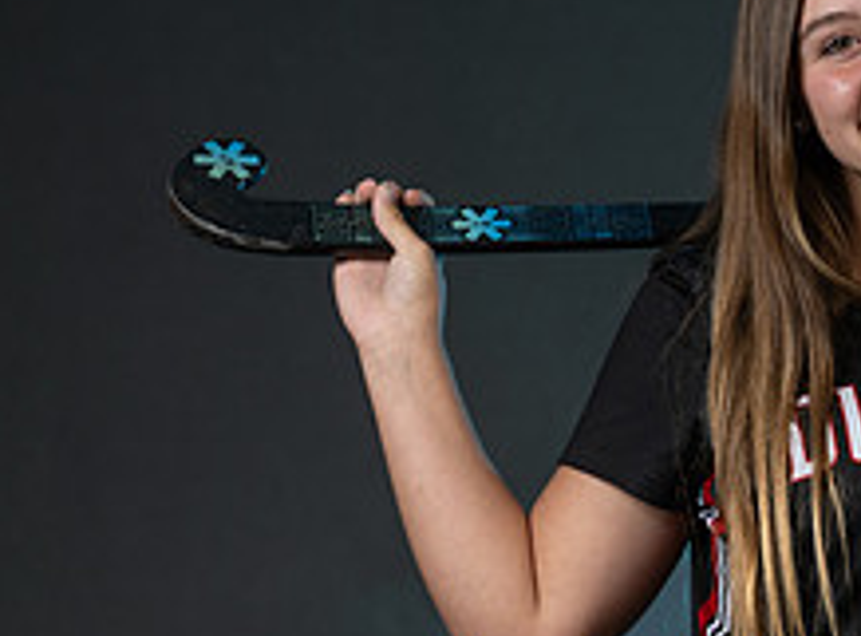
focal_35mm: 326
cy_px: 492
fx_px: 8064
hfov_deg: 6.1
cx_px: 946
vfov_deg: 4.5
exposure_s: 1/125
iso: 80
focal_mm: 96
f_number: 5.6
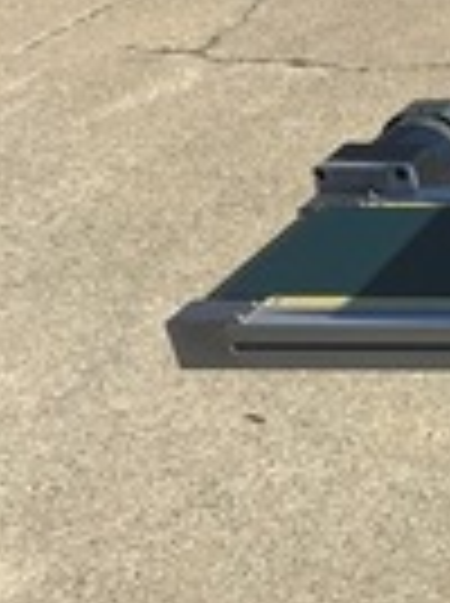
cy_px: 482
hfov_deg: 13.1
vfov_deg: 22.5
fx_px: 1495
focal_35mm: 86
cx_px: 1062
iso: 80
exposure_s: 1/2959
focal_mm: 6.76
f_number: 1.78
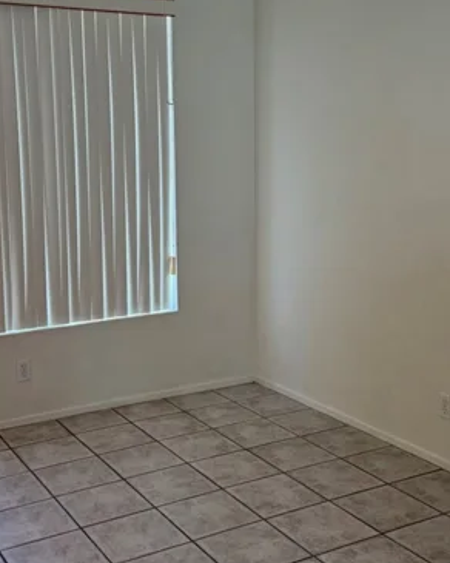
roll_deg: +0.9
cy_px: 241
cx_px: 212
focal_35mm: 48
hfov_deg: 31.4
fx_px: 799
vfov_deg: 38.7
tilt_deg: -7.3
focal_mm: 6.76
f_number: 1.78
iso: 160
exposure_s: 1/230
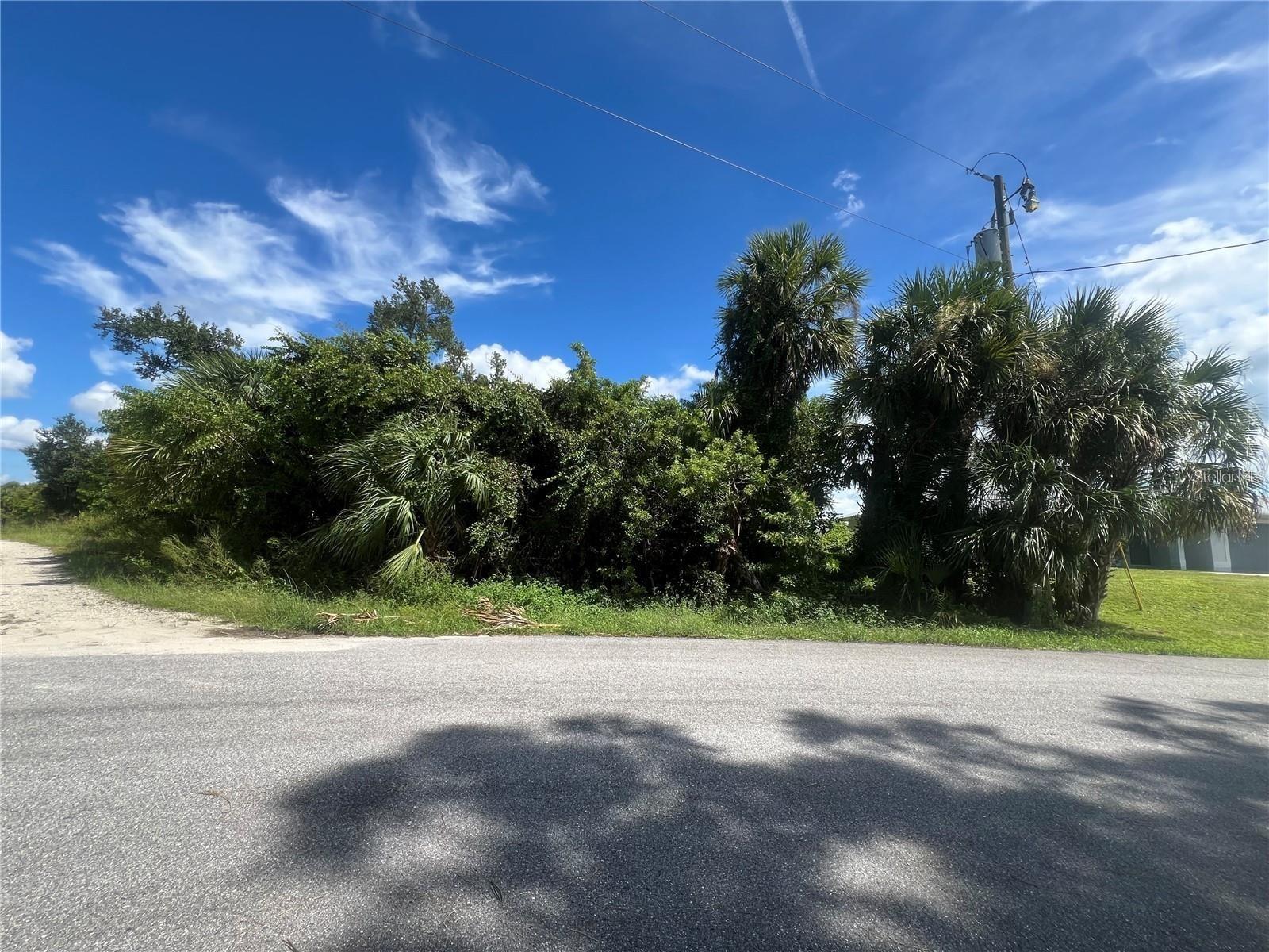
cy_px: 476
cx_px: 634
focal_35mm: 13
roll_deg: -1.8
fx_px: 477
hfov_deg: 106.2
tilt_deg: +8.1
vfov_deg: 89.9
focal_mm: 1.57
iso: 32
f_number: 1.8
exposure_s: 1/874
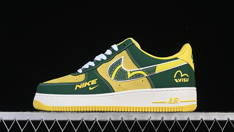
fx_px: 496
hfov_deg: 26.5
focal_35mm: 80
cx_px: 117
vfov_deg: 15.1
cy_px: 63
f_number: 8
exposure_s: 1/80
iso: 160
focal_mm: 50
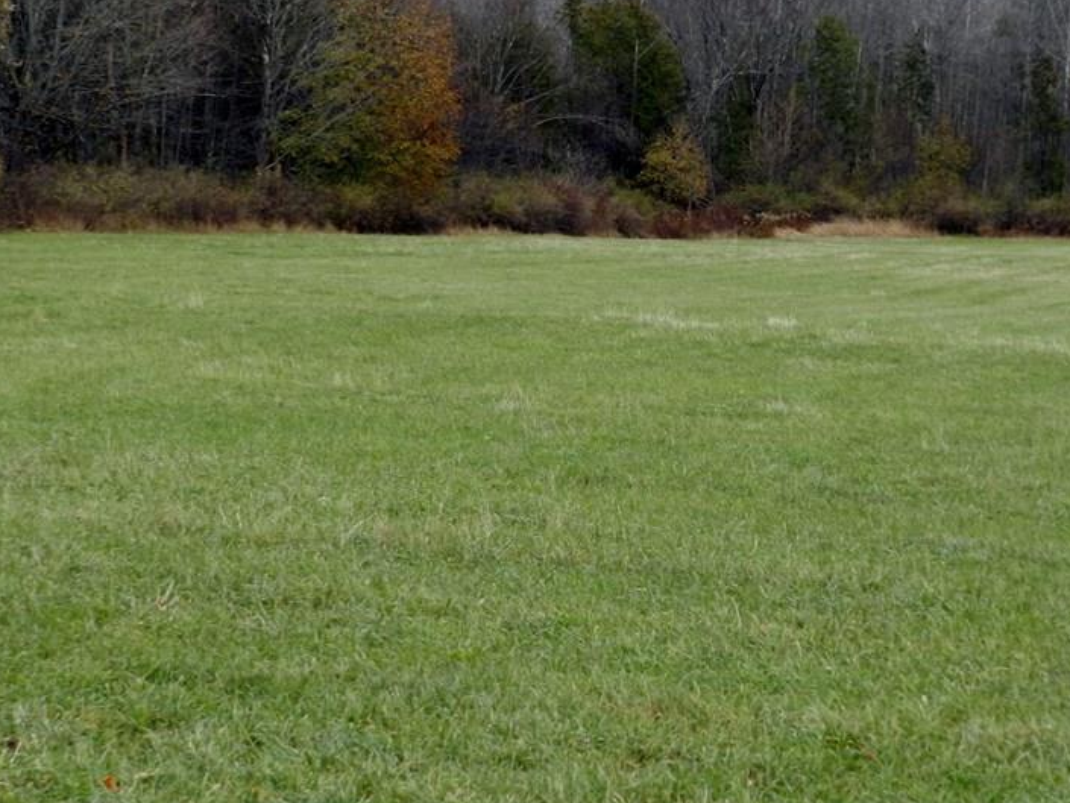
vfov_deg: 19.1
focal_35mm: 77
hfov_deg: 25.3
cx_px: 616
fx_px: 2381
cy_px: 355
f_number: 4.4
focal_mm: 9.4
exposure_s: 1/160
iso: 160
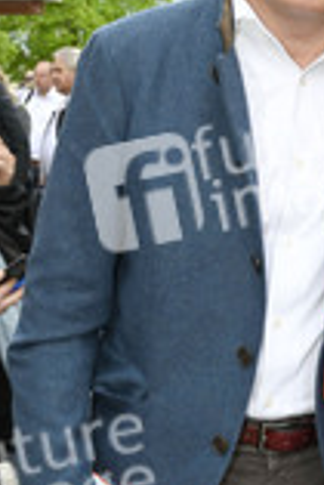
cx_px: 333
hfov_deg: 14.3
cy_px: 334
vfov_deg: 21.6
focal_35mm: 94
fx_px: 1266
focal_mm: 37
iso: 640
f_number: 9
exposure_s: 1/160
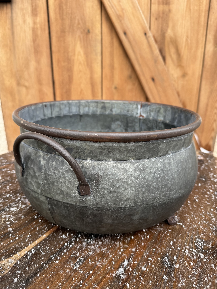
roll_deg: -0.4
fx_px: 201
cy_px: 144
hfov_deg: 56.8
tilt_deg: -18.1
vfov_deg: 71.6
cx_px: 108
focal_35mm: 24
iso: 64
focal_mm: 6.76
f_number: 1.78
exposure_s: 1/121
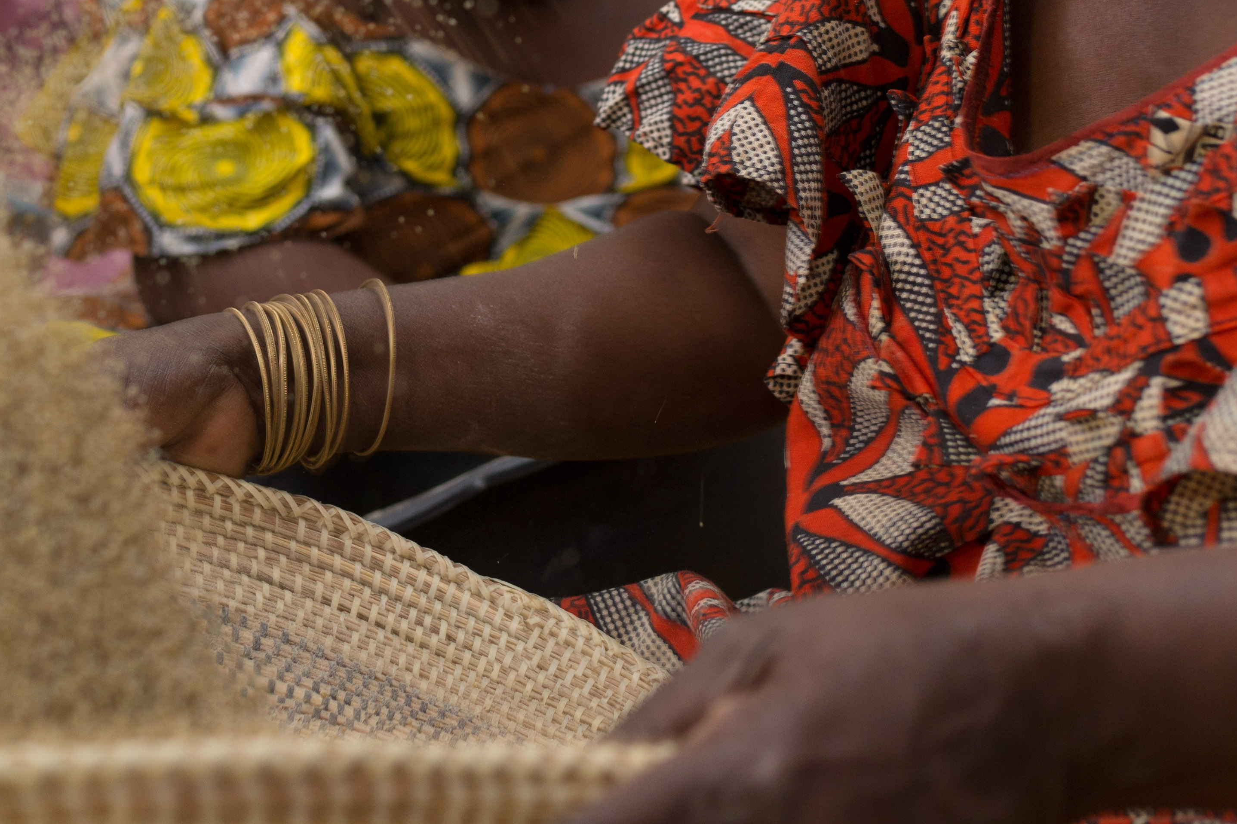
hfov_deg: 27.7
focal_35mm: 73
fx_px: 2508
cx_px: 640
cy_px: 23
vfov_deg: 18.3
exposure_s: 1/80
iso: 400
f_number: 4
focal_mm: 35
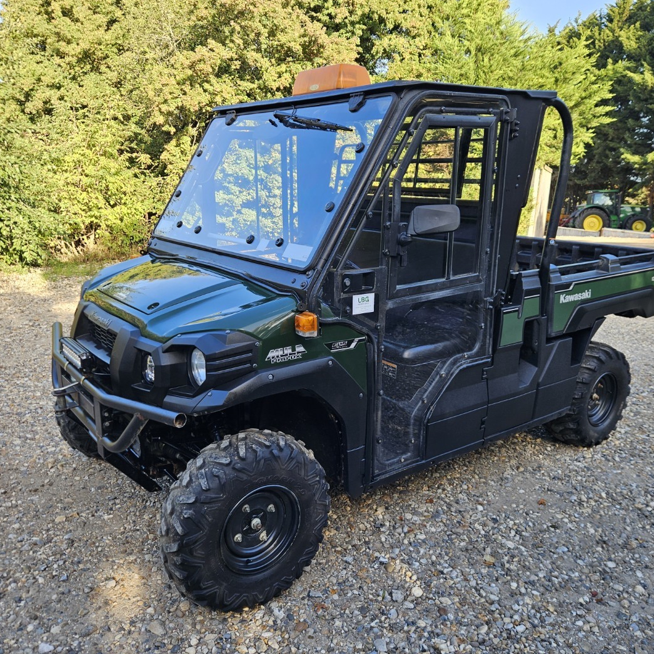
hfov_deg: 57.3
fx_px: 598
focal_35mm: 28
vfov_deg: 57.3
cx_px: 336
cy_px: 331
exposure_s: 1/207
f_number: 1.8
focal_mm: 5.4
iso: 25
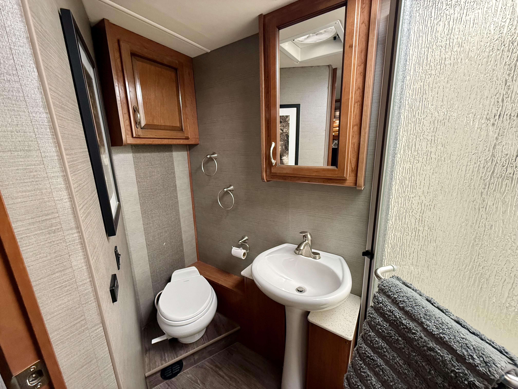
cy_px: 194
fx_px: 209
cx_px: 259
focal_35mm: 14
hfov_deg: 102.1
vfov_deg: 85.7
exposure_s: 1/98
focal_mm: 2.22
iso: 320
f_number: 2.2
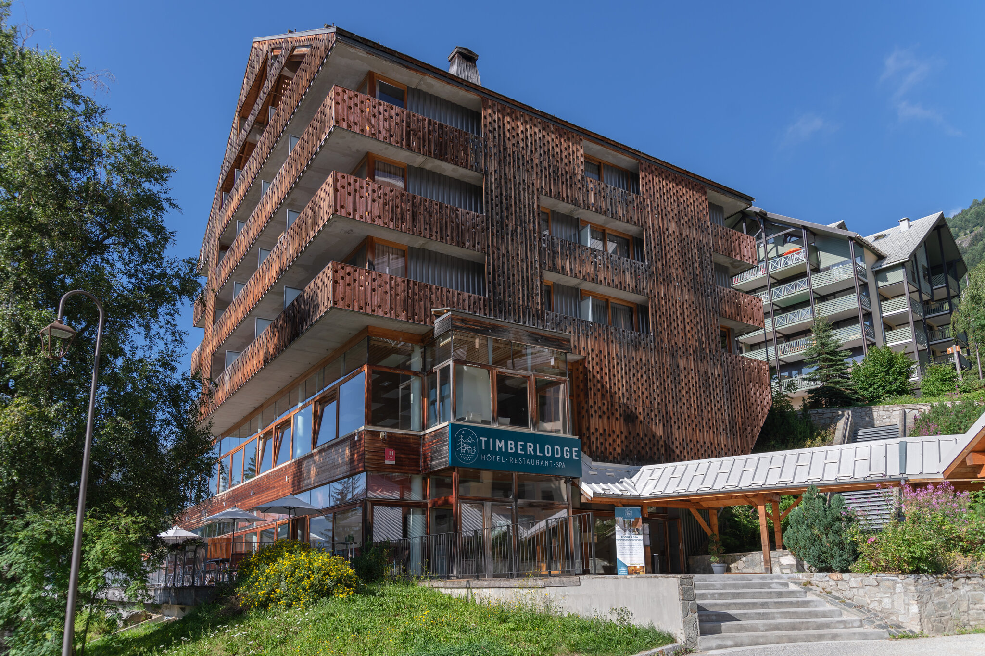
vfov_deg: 53.1
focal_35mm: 24
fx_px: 657
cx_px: 492
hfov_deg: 73.7
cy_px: 328
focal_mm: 24
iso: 100
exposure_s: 1/800
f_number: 5
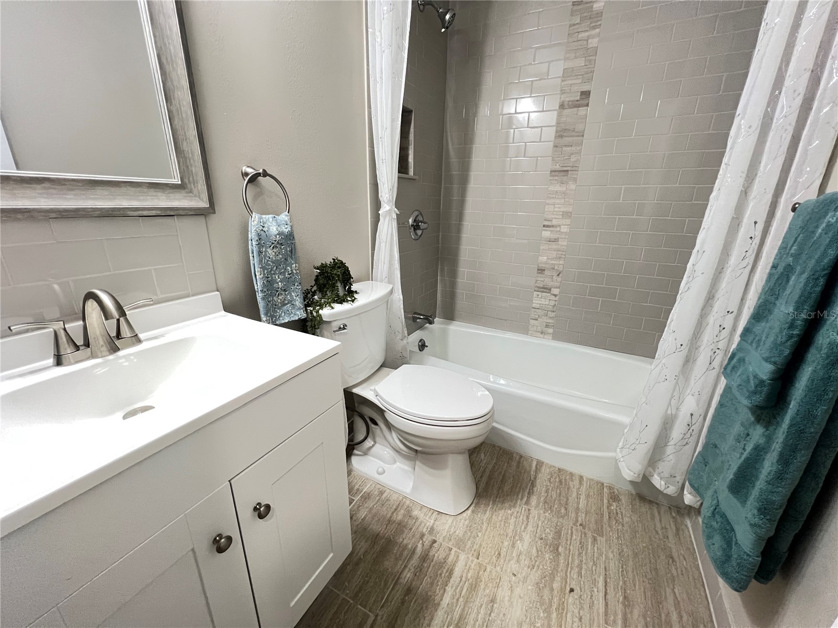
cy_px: 314
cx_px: 419
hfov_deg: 106.2
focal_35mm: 13
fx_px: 315
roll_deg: -0.6
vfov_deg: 89.9
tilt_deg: -18.4
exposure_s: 1/60
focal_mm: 1.57
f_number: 1.8
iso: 400
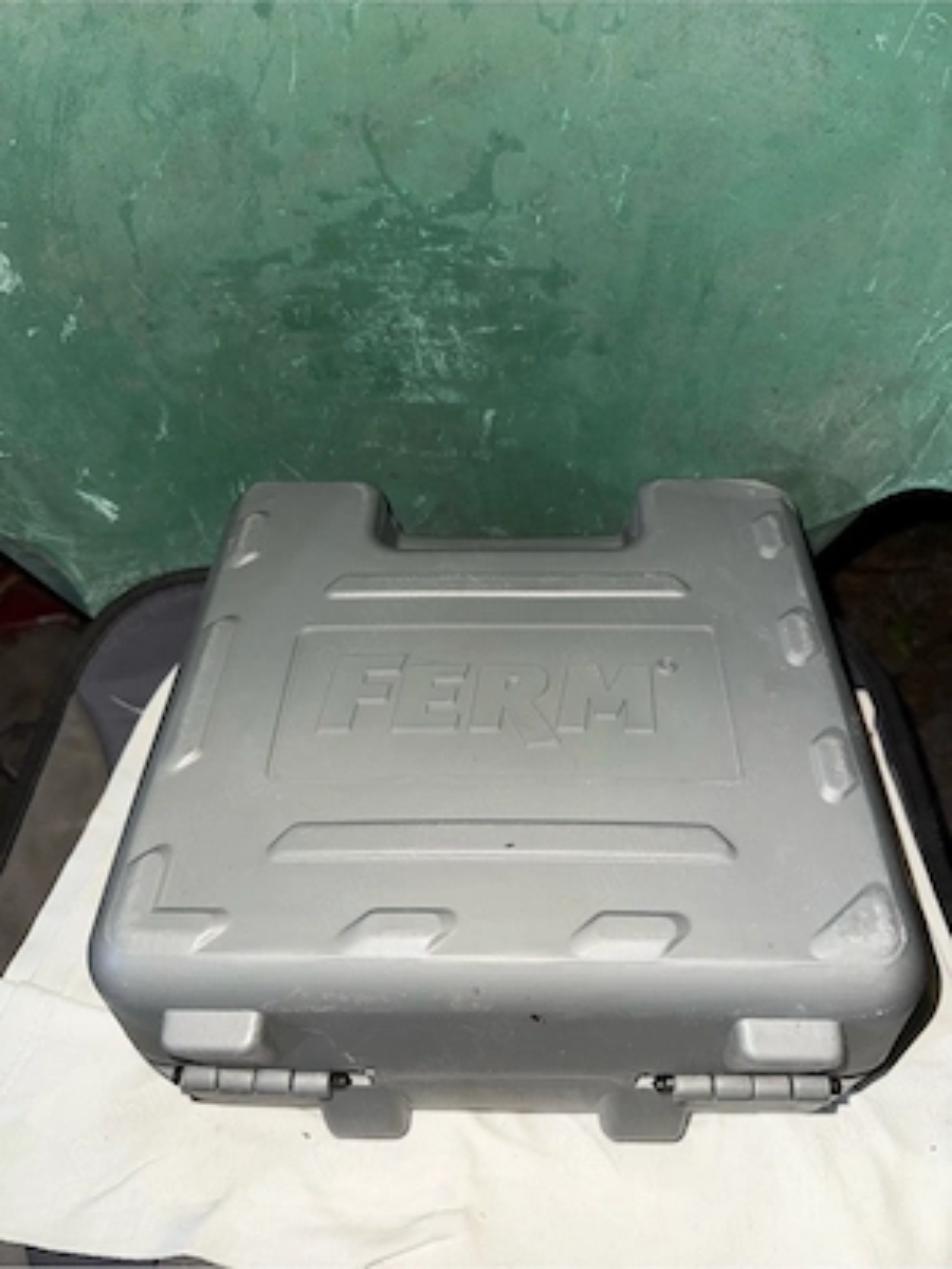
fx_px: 880
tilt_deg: -62.1
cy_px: 634
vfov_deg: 71.6
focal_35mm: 24
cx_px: 476
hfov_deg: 56.8
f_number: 1.78
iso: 64
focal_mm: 6.76
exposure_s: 1/6
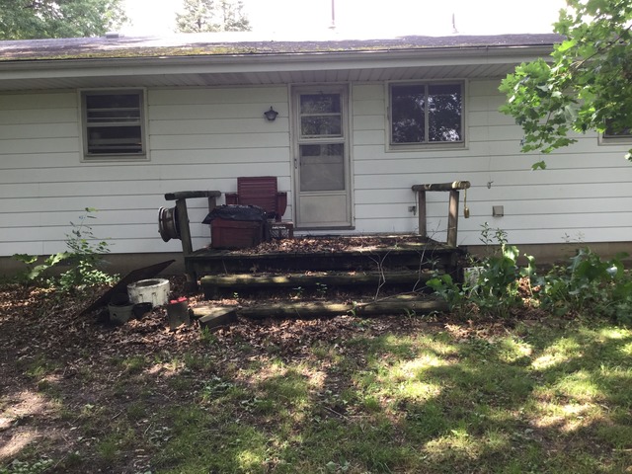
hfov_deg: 58.4
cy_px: 237
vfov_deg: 45.4
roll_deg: +3.2
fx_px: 566
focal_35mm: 31
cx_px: 316
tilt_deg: -5.4
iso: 40
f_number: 2.4
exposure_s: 1/120
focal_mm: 3.3
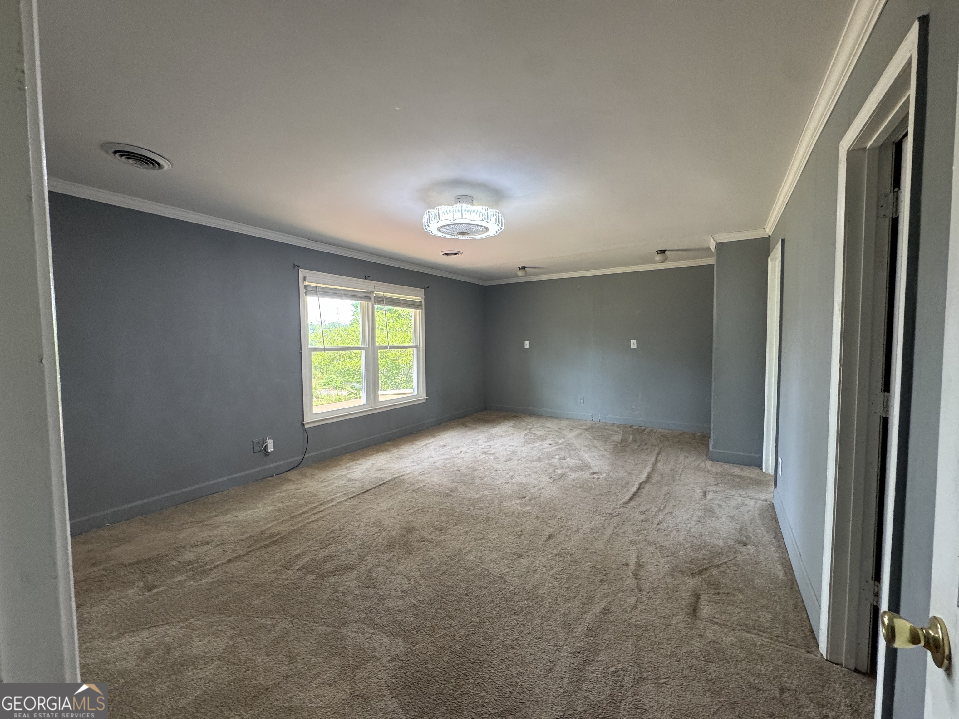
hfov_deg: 102.1
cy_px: 360
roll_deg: +0.4
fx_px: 388
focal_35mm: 14
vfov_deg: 85.7
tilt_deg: -3.5
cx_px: 480
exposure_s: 1/120
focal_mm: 2.22
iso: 250
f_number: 2.2
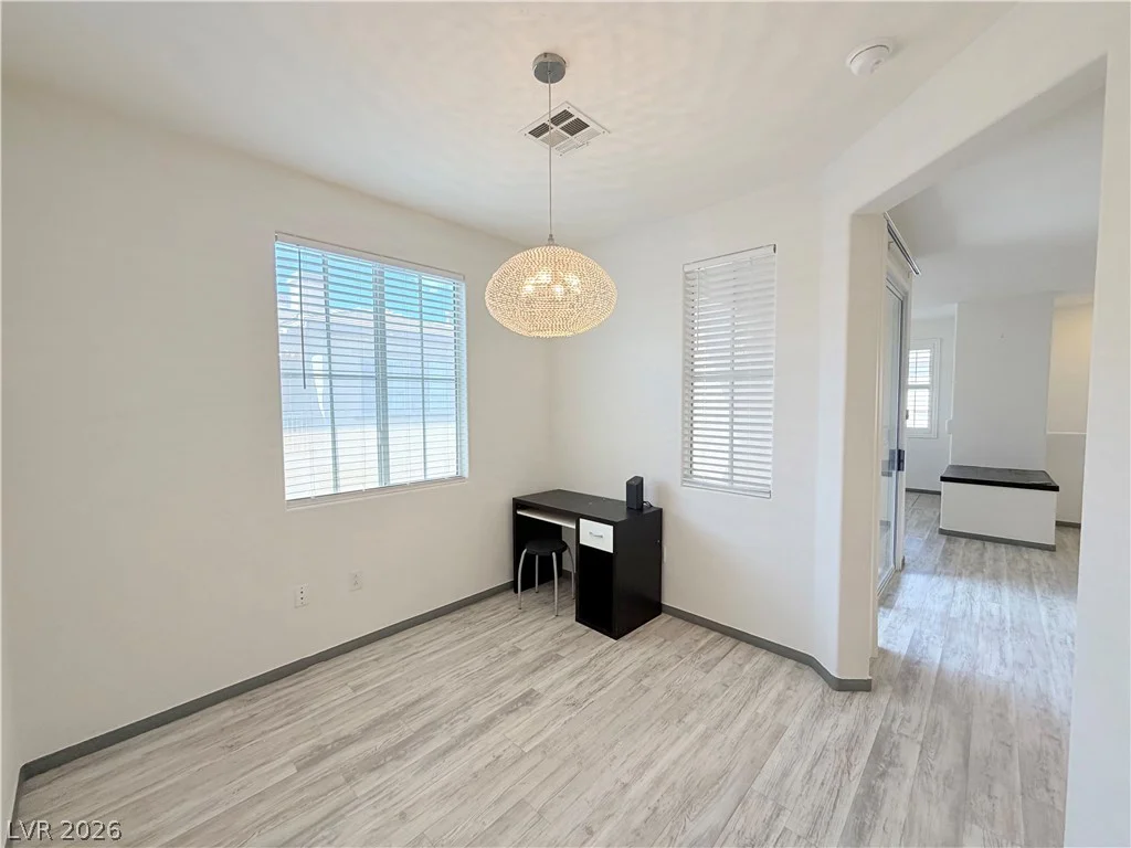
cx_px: 566
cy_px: 424
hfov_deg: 102.1
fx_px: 457
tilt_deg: -3.7
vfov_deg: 85.7
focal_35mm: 14
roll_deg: +0.5
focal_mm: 2.22
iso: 160
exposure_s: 1/120
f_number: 2.2
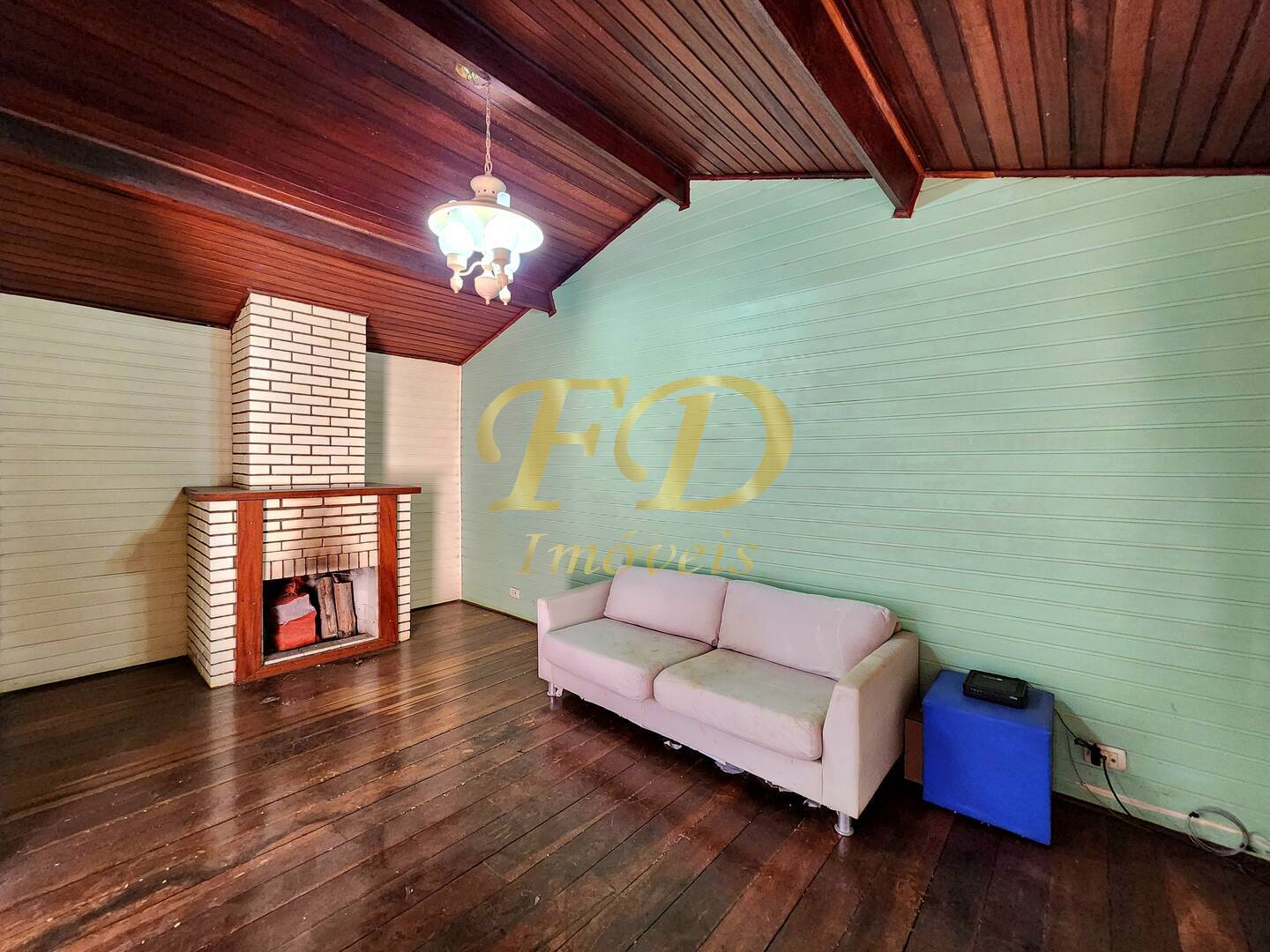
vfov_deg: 89.9
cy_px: 476
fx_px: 477
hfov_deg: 106.2
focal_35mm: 13
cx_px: 635
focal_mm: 2.2
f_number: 2.2
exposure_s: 1/24
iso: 800
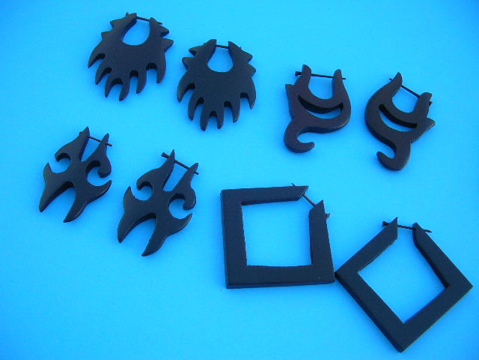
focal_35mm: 35
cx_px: 240
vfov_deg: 40.7
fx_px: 484
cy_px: 180
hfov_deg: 52.6
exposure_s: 1/133
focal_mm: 5.8
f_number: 2.8
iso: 50
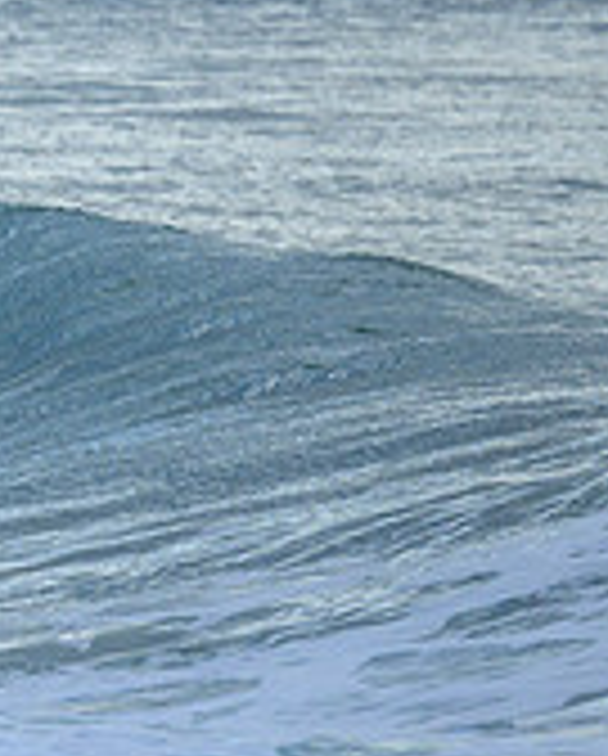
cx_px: -581
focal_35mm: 2587
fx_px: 58032
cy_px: 304
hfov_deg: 0.6
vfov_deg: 0.7
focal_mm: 800
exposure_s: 1/2500
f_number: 6.3
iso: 560
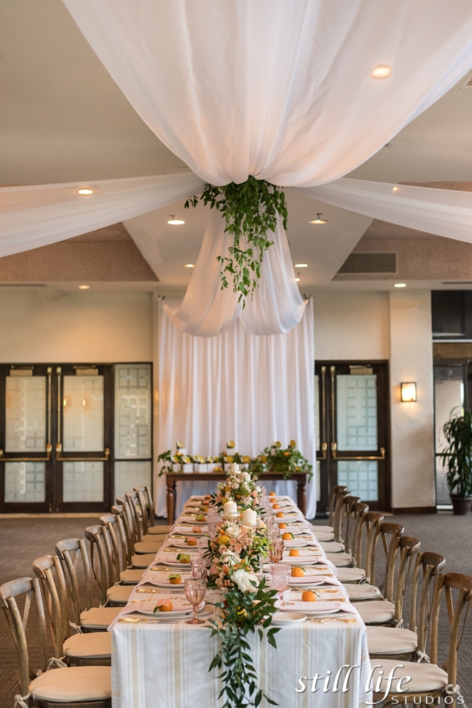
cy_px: 354
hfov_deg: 27.0
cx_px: 236
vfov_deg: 39.6
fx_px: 983
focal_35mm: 50
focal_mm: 50
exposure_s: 1/400
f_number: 2.5
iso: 2000
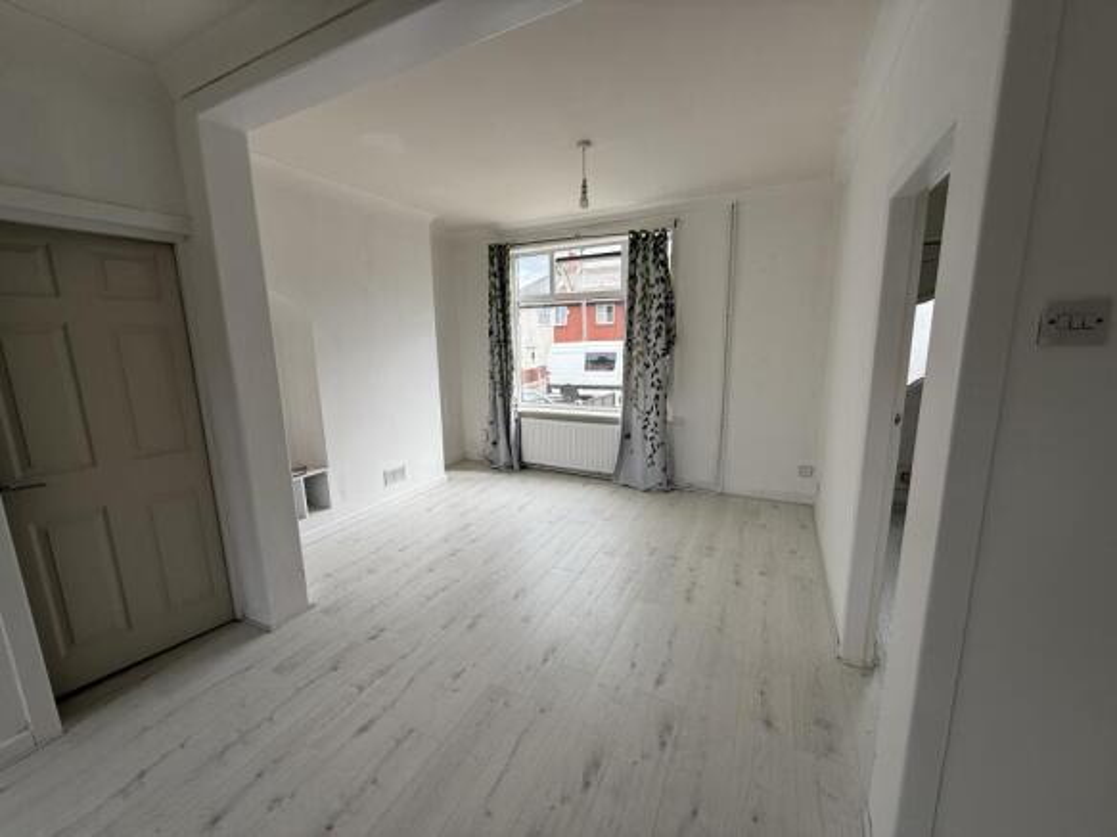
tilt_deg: -9.9
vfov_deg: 85.7
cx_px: 558
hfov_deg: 102.1
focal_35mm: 14
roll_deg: +0.6
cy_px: 418
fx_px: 452
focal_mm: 2.22
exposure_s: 1/297
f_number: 2.2
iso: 50
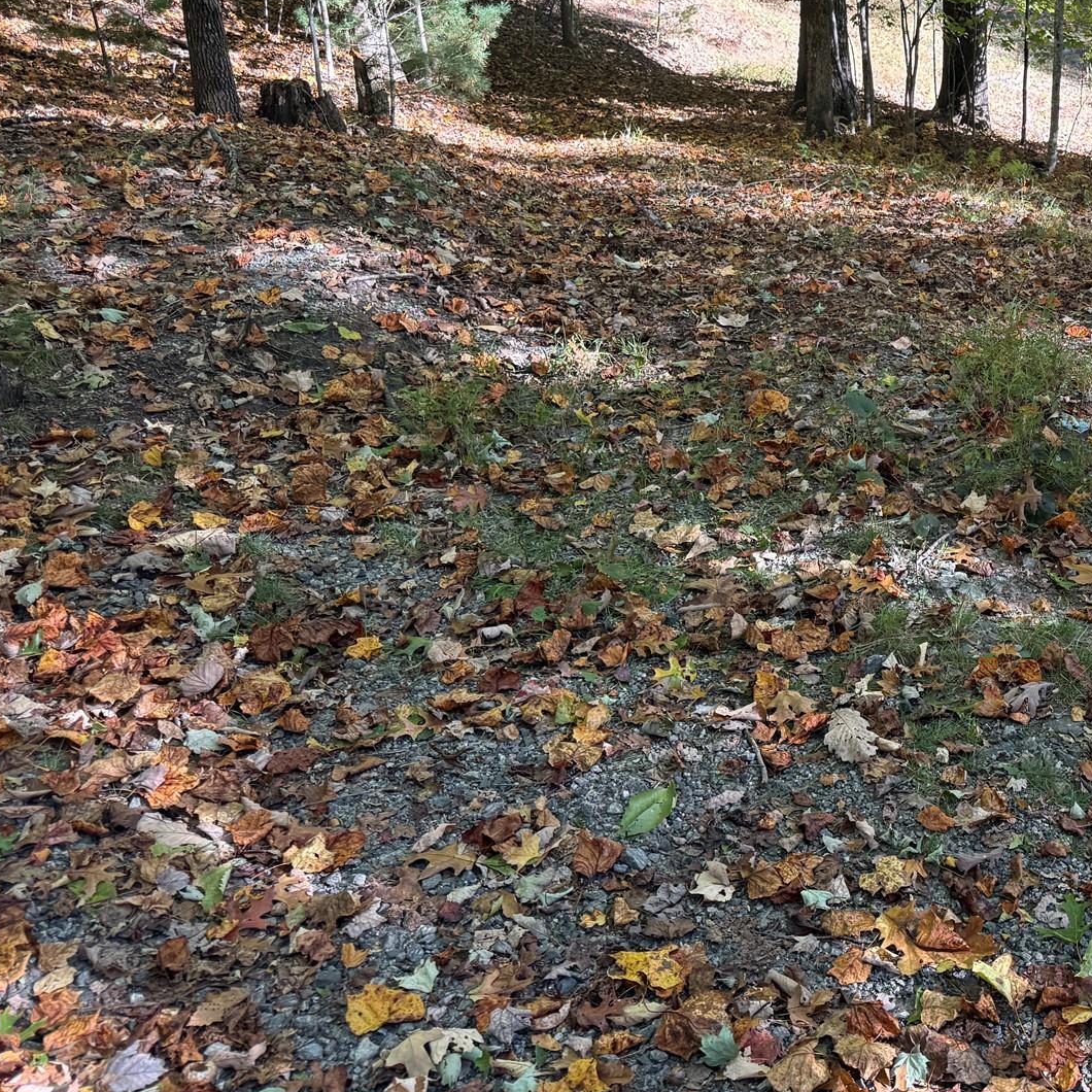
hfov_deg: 37.6
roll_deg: +1.9
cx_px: 1030
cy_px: 375
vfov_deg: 40.5
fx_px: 1463
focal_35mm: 41
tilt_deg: -20.0
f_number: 1.78
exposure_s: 1/240
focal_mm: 6.76
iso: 160
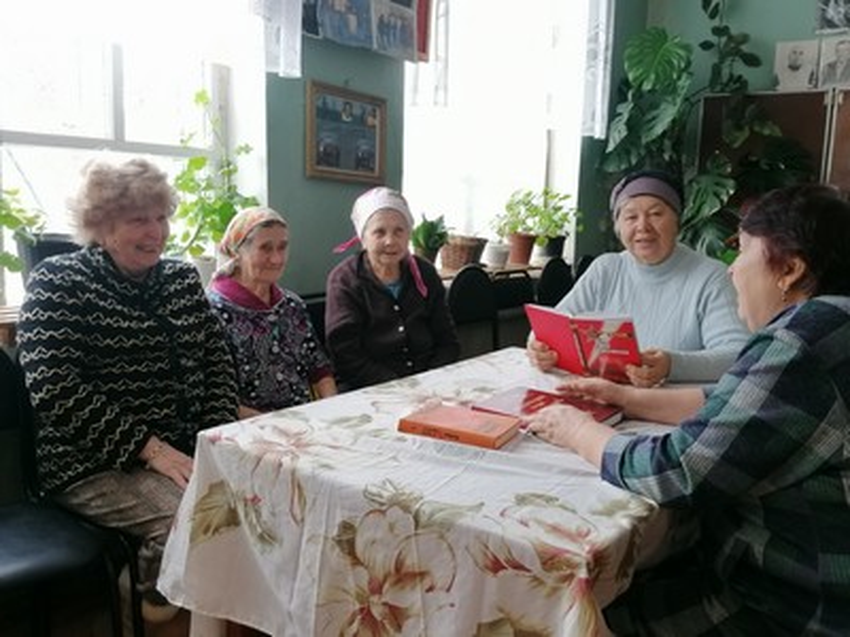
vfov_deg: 44.2
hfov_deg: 56.8
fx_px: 786
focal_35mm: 32
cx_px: 425
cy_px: 318
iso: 200
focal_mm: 4.75
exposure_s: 1/50
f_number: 1.8
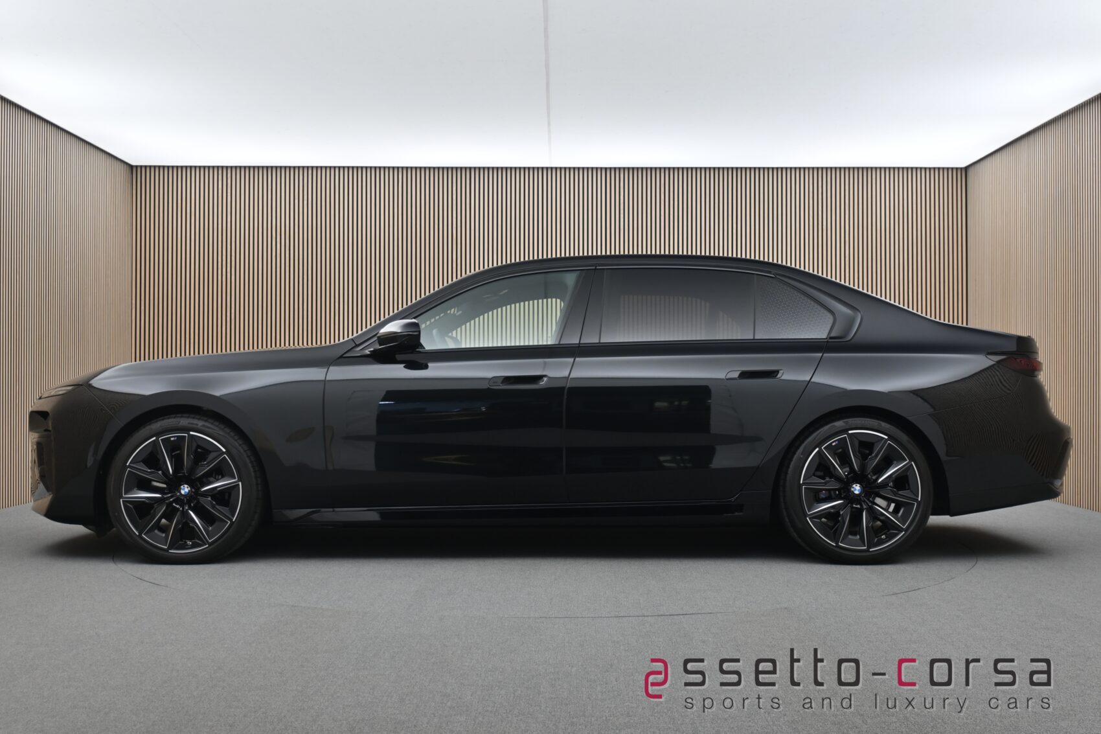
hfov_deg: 51.3
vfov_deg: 35.5
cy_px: 367
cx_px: 550
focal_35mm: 38
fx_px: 1147
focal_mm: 25
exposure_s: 1/40
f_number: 4.2
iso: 500
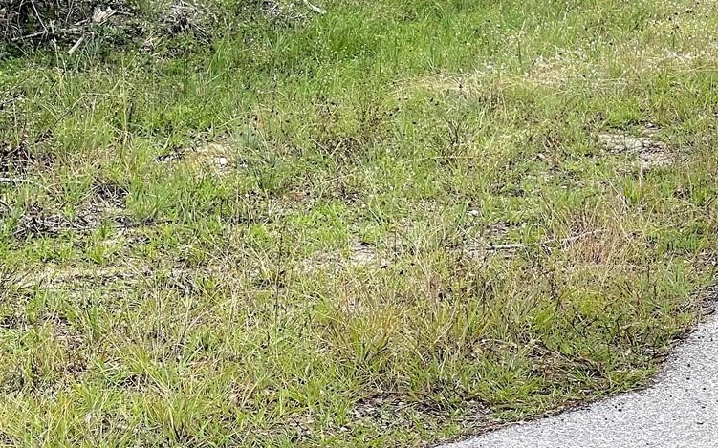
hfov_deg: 12.0
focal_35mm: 174
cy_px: 28
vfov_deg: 7.5
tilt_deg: -3.4
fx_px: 3404
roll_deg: +0.8
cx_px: 332
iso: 32
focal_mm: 9
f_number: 2.8
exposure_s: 1/279
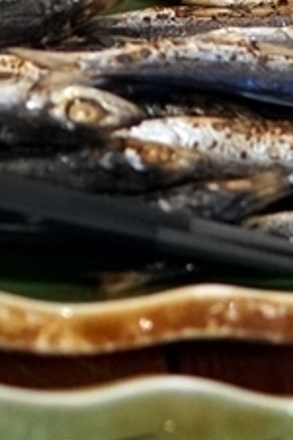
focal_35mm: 240
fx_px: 2930
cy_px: -276
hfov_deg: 5.7
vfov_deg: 8.3
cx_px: 51
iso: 1600
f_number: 2.2
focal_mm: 30
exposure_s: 1/160
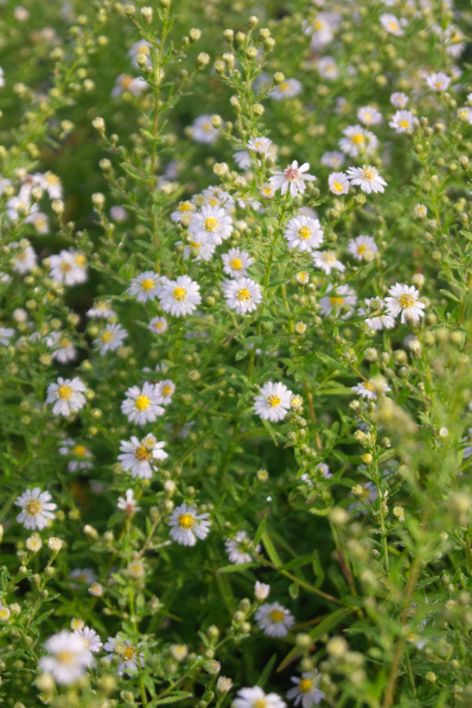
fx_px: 2454
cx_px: 185
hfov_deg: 11.0
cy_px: 354
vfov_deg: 16.4
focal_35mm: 125
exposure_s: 1/500
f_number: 5.6
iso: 640
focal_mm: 55
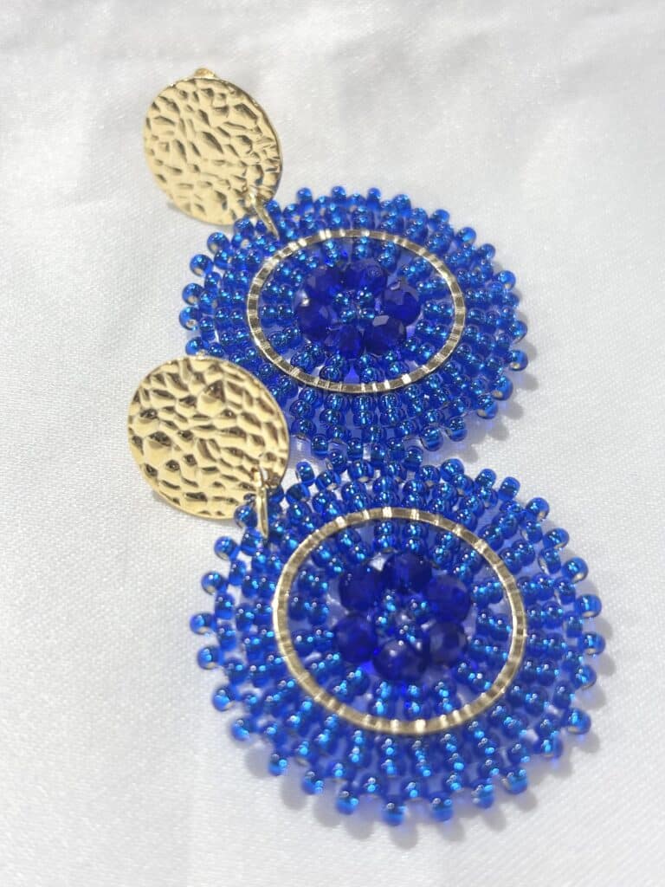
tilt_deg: -50.9
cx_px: 332
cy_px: 444
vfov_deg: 36.8
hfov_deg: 28.0
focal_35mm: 52
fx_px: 1332
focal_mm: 5.96
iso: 32
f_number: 1.6
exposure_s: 1/144
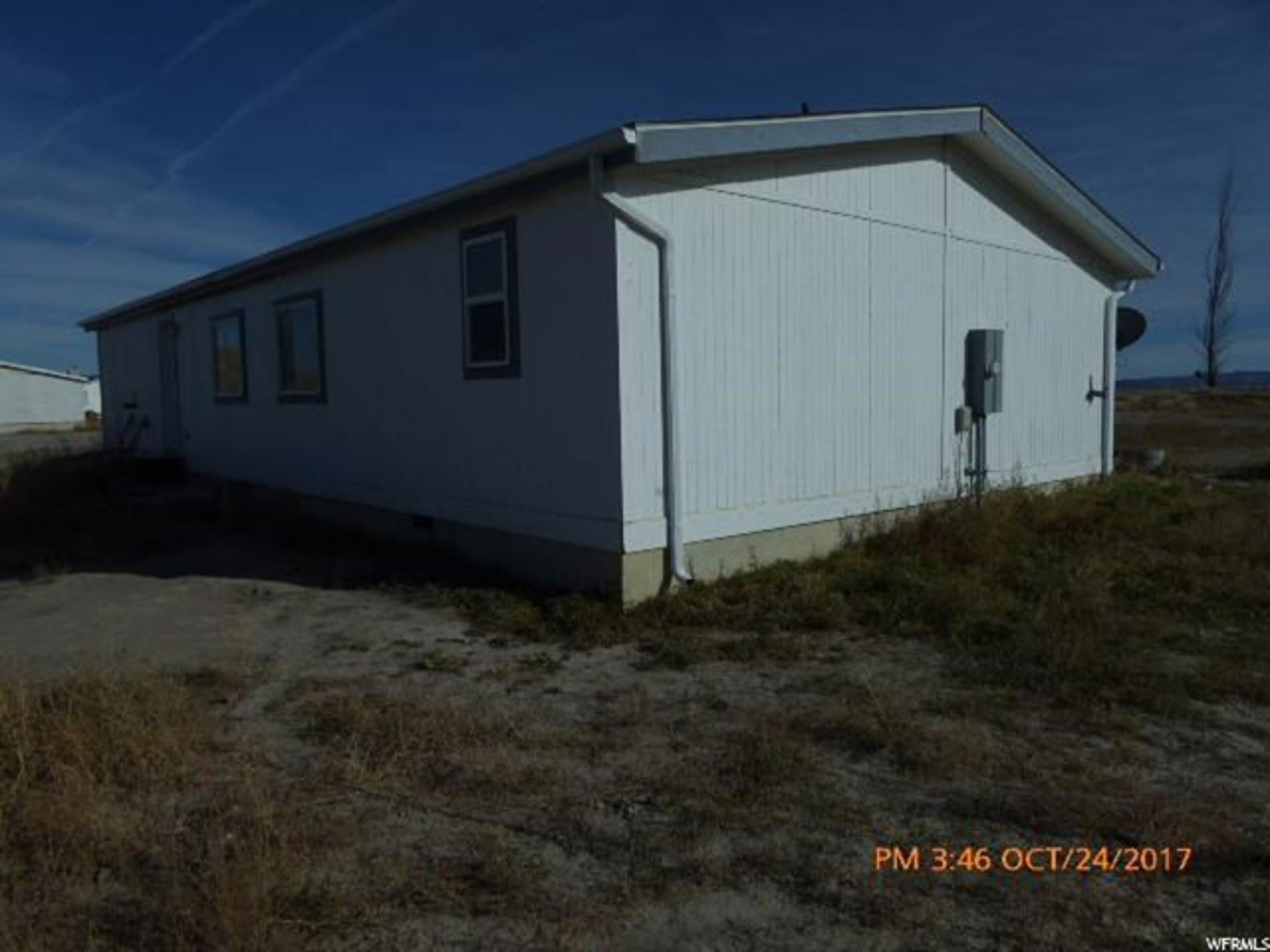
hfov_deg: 69.4
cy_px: 476
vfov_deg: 54.9
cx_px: 635
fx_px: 917
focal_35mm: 25
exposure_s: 1/1600
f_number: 3.5
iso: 80
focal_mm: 4.3
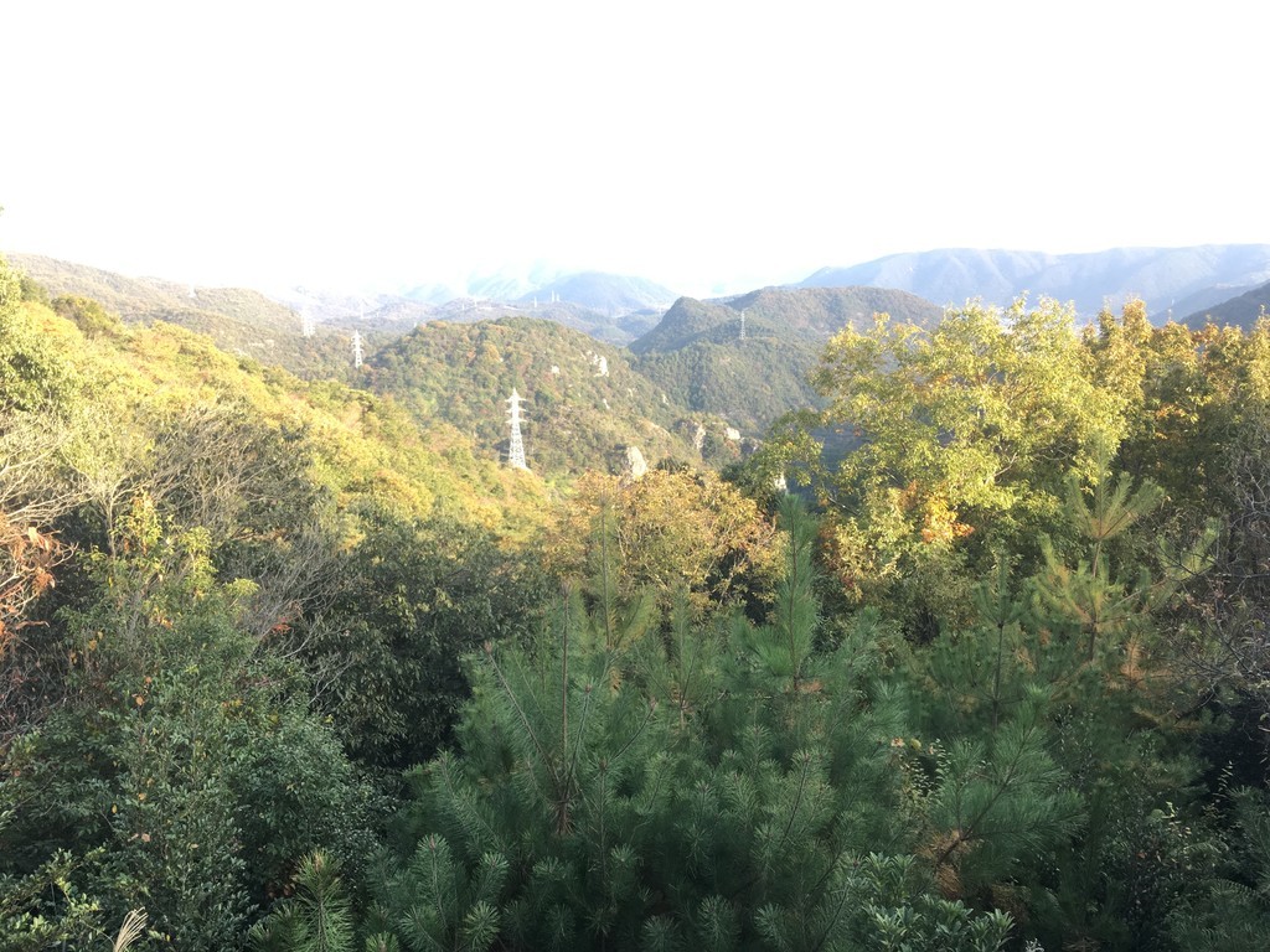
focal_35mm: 29
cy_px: 476
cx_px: 635
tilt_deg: -13.2
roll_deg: +1.1
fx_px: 1064
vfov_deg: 48.2
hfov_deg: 61.7
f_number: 2.2
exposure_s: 1/120
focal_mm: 4.15
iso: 25
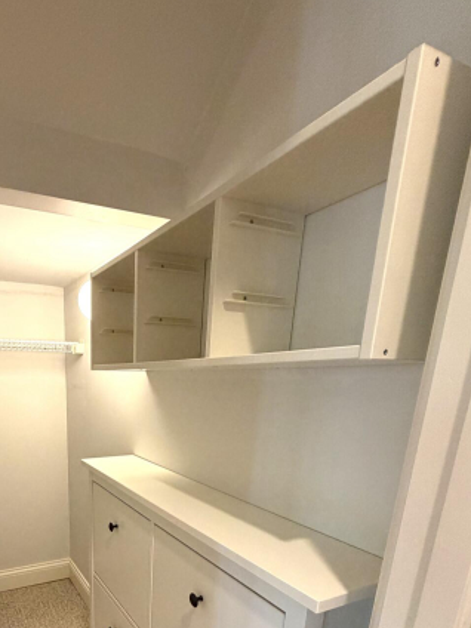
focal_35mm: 22
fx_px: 399
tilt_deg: -14.6
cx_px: 117
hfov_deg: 57.9
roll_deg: +0.1
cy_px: 487
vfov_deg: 70.2
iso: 320
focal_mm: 2.22
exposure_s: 1/60
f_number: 2.2
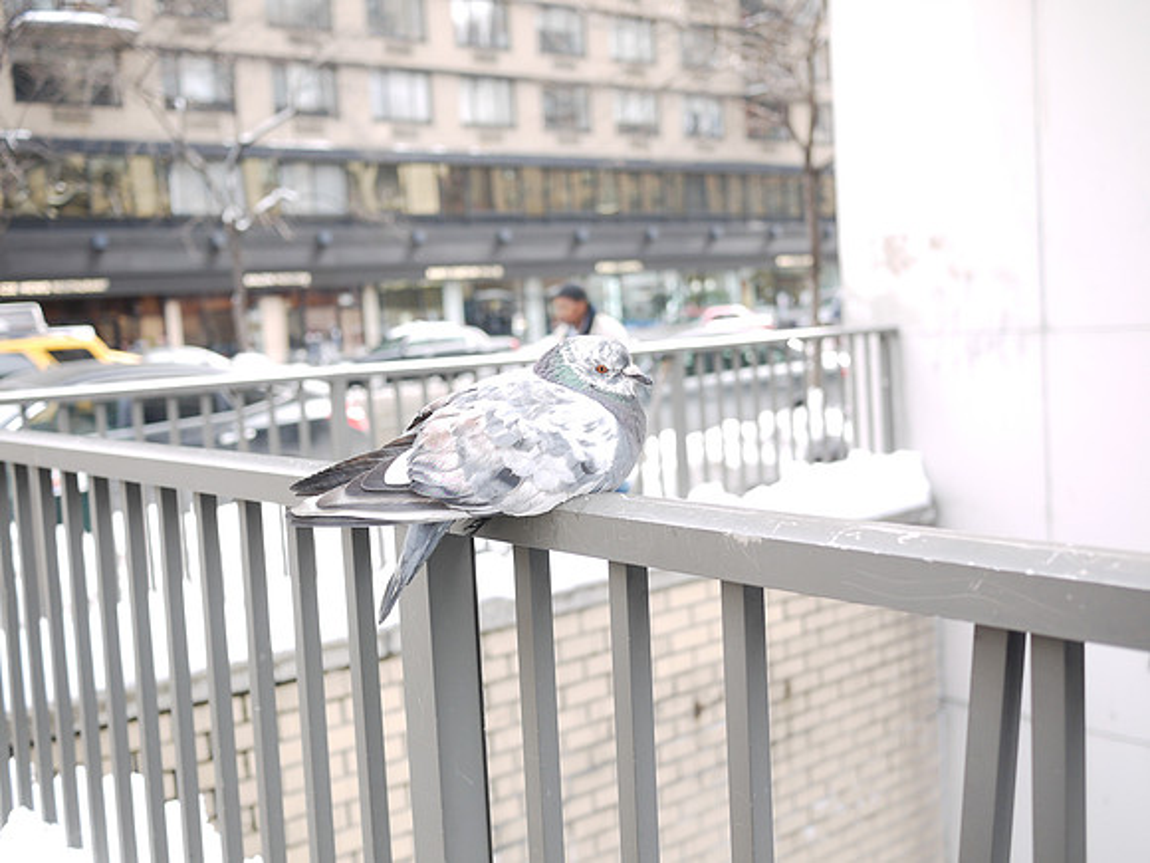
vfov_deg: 36.0
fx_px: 1329
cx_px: 575
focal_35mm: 40
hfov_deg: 46.8
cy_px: 432
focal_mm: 20
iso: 100
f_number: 2.5
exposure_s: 1/125
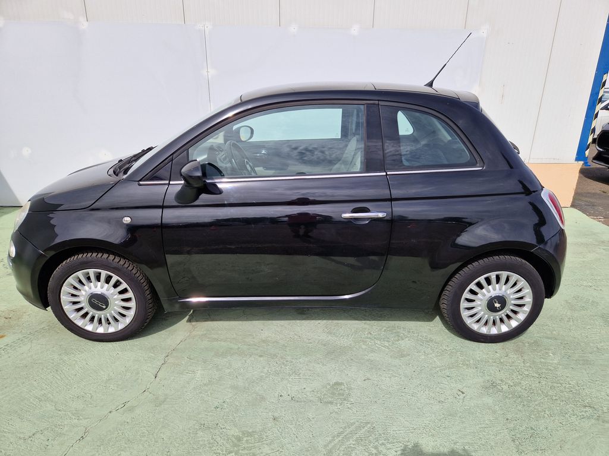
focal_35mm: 23
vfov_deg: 58.9
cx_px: 304
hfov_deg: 73.9
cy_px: 228
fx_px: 405
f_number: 1.8
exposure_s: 1/2192
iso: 50
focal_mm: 5.4
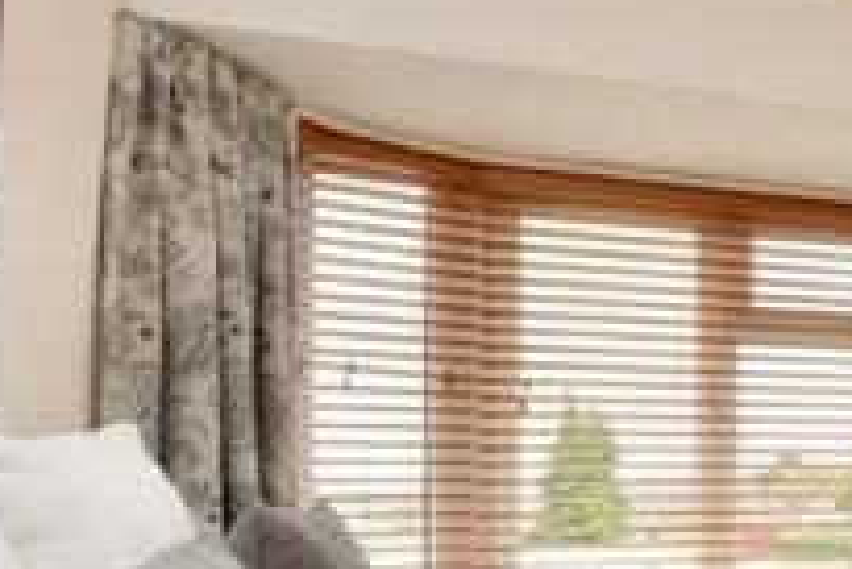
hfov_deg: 31.0
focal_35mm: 48
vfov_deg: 27.4
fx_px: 1137
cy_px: 484
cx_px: 1135
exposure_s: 1/10
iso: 250
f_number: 10
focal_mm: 10
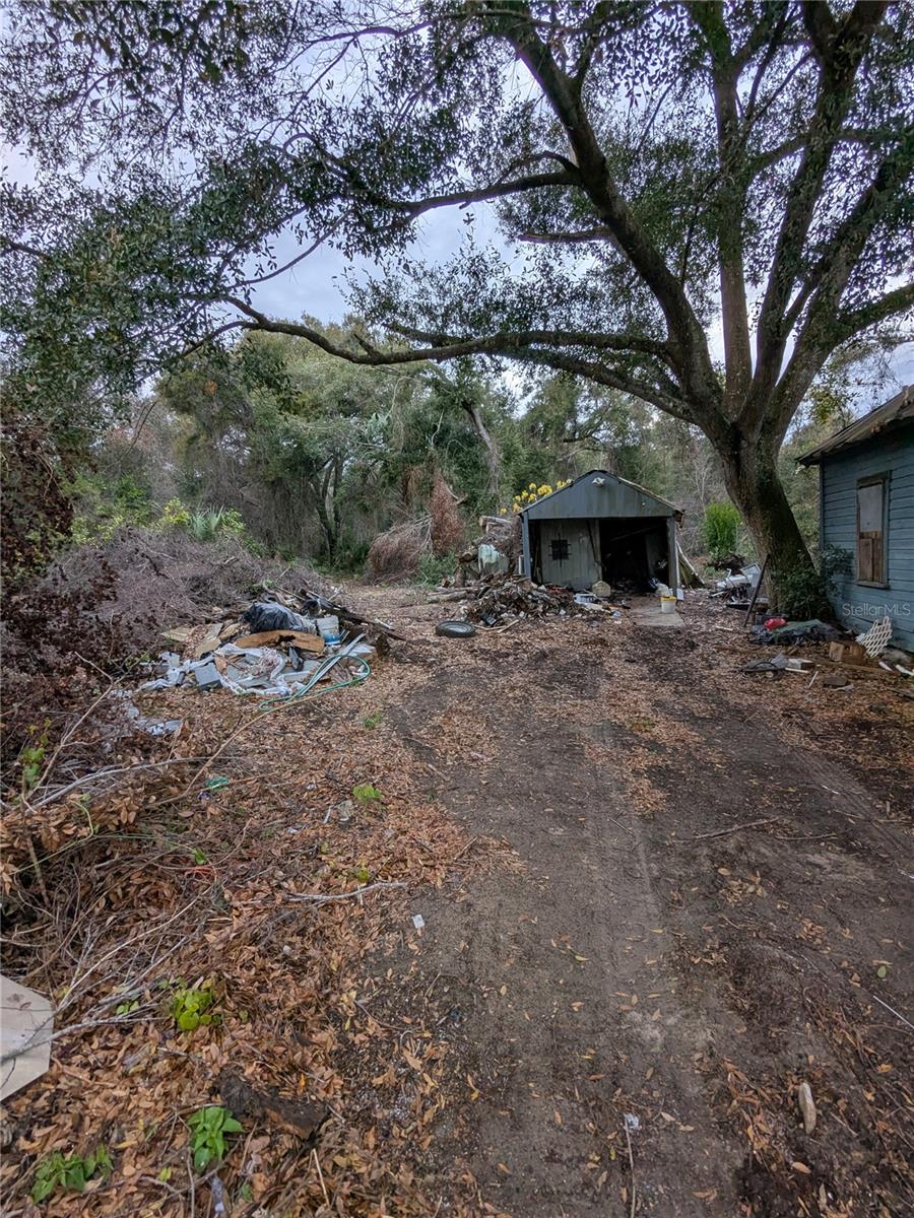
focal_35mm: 16
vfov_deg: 94.5
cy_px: 609
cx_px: 457
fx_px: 563
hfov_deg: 78.1
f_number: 2.2
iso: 58
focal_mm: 2.35
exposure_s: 1/174
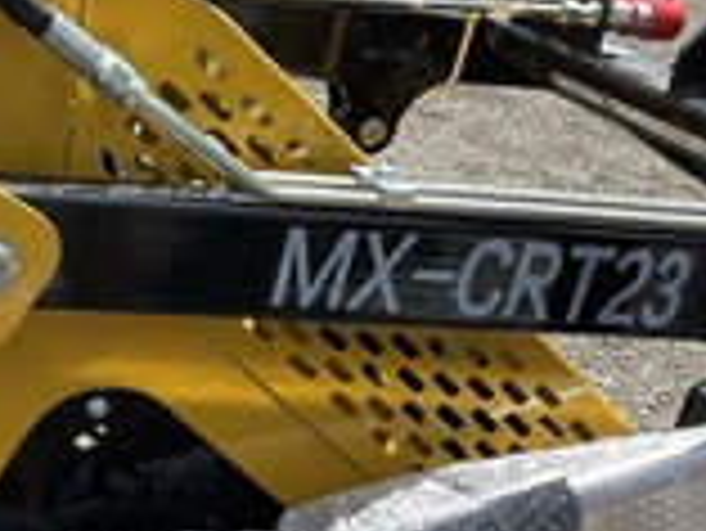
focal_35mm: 74
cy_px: 270
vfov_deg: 19.9
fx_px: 1510
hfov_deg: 23.5
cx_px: -189
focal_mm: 3
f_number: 1.8
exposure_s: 1/719
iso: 25
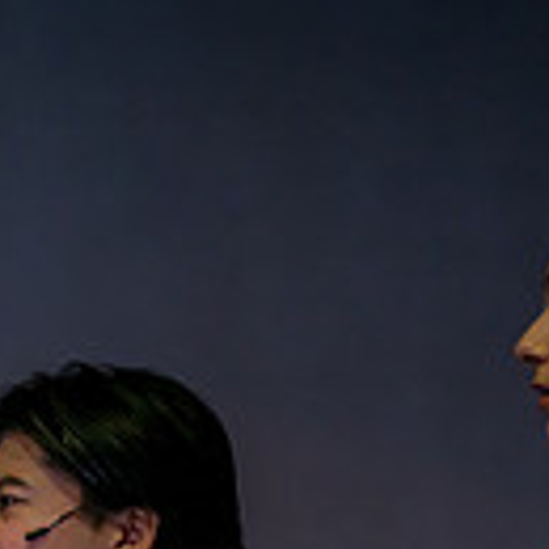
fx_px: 9833
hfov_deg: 3.2
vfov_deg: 3.2
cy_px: 802
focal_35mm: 548
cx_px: -753
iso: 450
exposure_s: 1/320
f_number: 2.8
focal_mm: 130
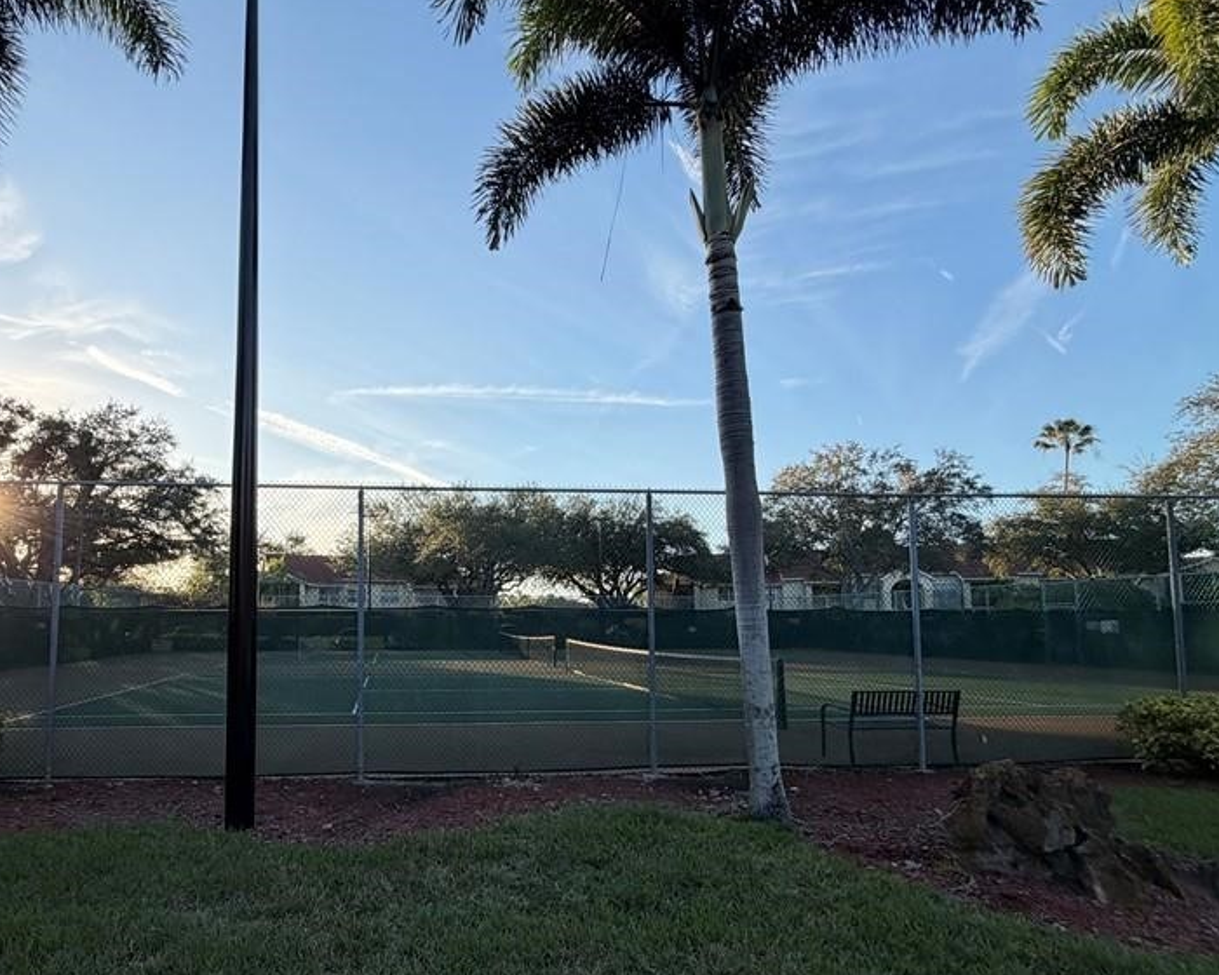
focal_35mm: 20
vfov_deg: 67.7
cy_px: 564
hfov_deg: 78.7
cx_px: 446
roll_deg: +0.0
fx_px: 722
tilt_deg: +6.5
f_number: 2.2
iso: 40
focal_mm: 2.22
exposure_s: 1/717
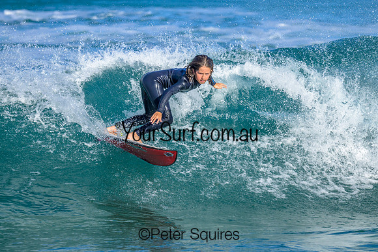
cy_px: 118
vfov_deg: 1.3
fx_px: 11539
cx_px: 171
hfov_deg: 1.9
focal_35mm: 1099
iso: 400
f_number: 8
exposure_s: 1/2000
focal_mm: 800
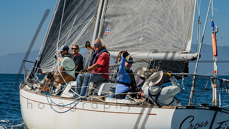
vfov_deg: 10.2
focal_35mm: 119
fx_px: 723
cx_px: 98
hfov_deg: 18.0
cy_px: 52
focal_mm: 64
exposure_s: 1/640
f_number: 6.3
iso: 160
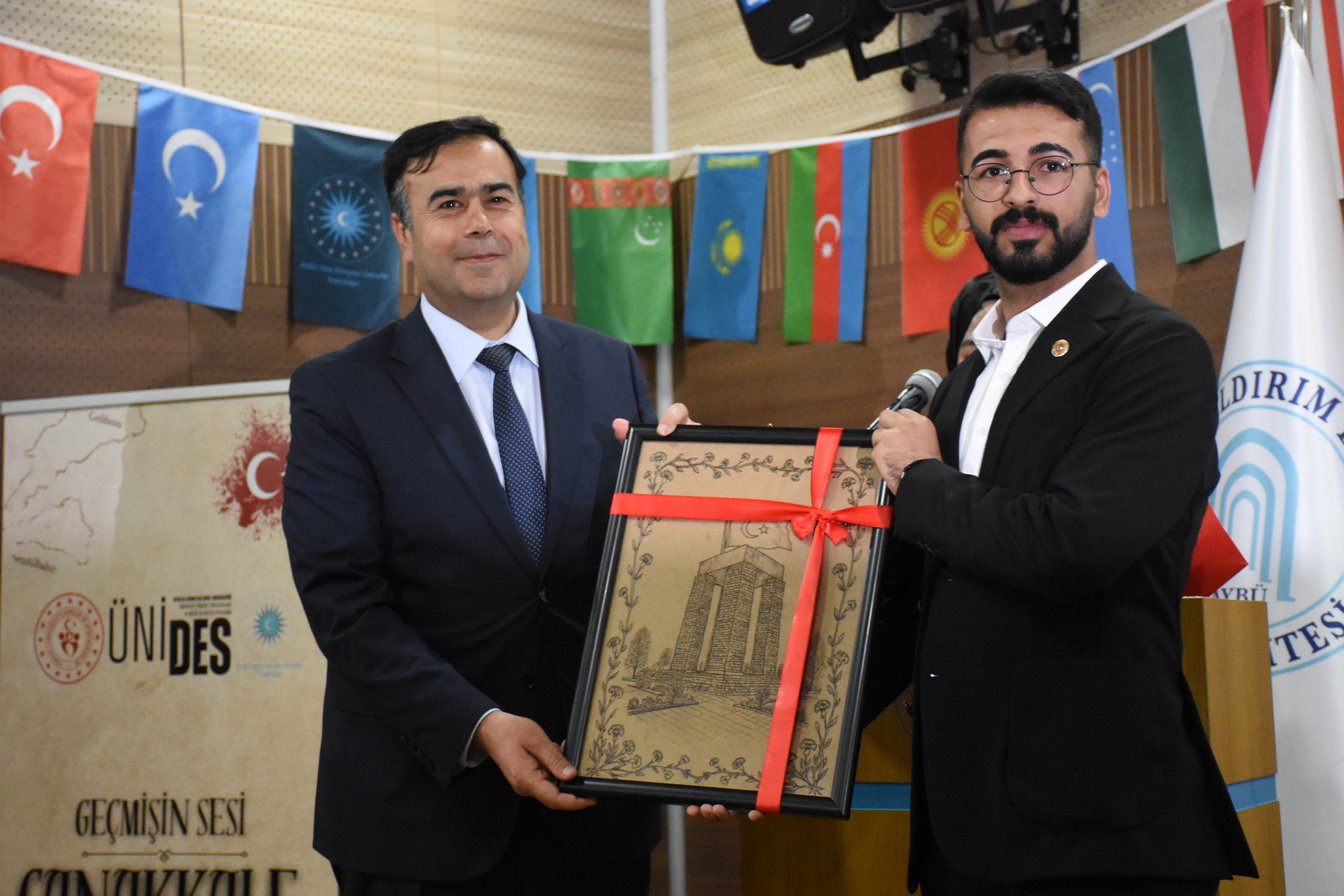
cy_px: 448
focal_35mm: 72
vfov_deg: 18.9
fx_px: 2688
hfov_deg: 28.1
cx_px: 672
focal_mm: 48
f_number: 4.5
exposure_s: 1/80
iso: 5000
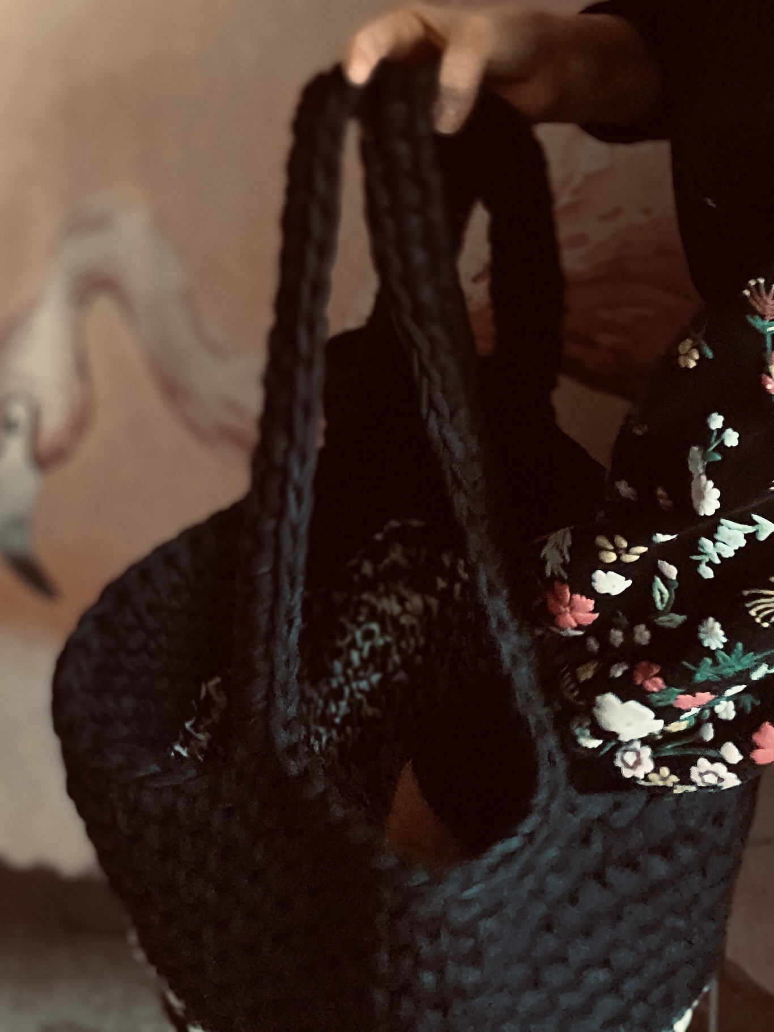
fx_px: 775
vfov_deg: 67.3
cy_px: 516
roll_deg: -0.2
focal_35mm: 26
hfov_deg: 53.1
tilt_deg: +3.5
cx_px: 387
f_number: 1.8
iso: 500
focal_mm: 4.25
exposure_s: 1/44
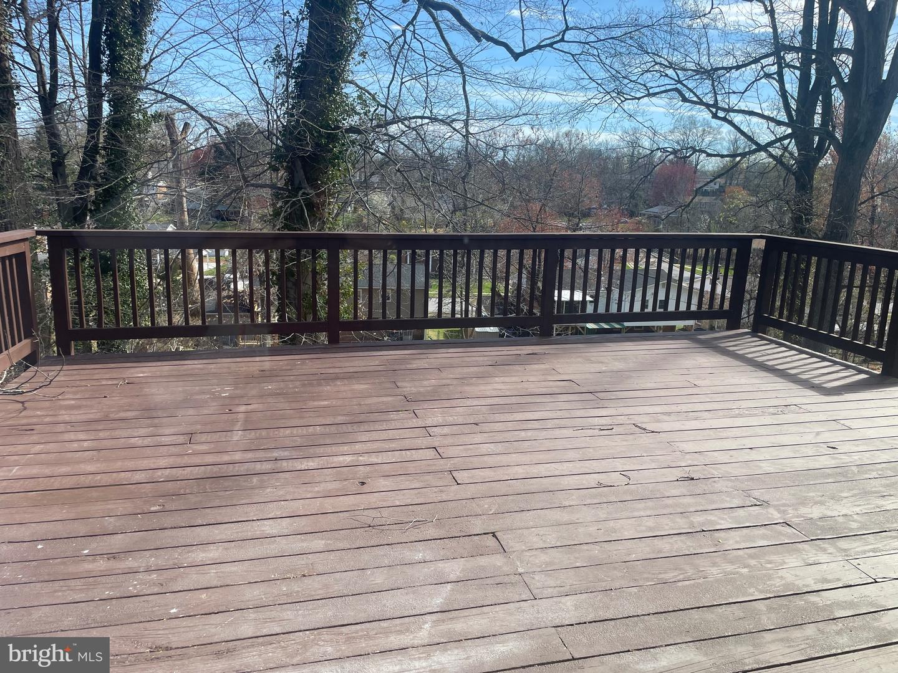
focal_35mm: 26
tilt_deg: -13.5
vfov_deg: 53.1
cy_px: 336
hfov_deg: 67.3
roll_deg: -1.8
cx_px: 449
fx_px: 674
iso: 32
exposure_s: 1/1335
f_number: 1.6
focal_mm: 4.2
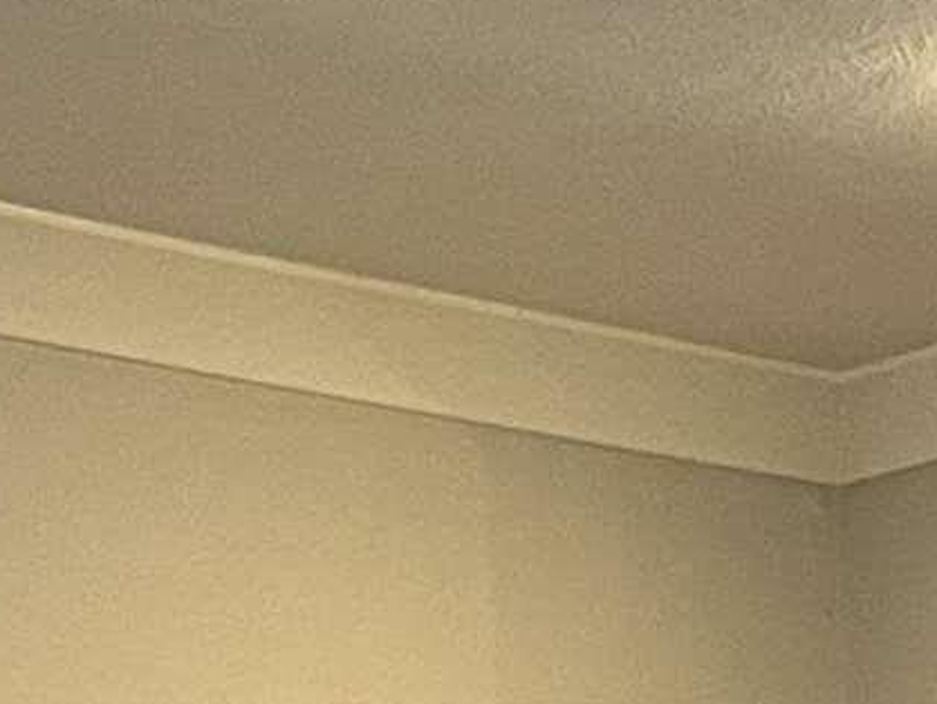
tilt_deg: -8.2
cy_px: 2316
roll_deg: +2.8
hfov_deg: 10.3
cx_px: 442
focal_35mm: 191
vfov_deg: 6.8
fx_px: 5173
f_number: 1.5
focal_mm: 5.7
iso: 200
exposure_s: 1/60
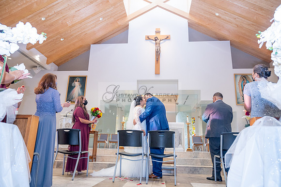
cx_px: 140
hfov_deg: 70.8
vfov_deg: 50.6
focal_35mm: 25
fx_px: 198
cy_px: 94
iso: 2500
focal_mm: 24
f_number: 4
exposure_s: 1/200
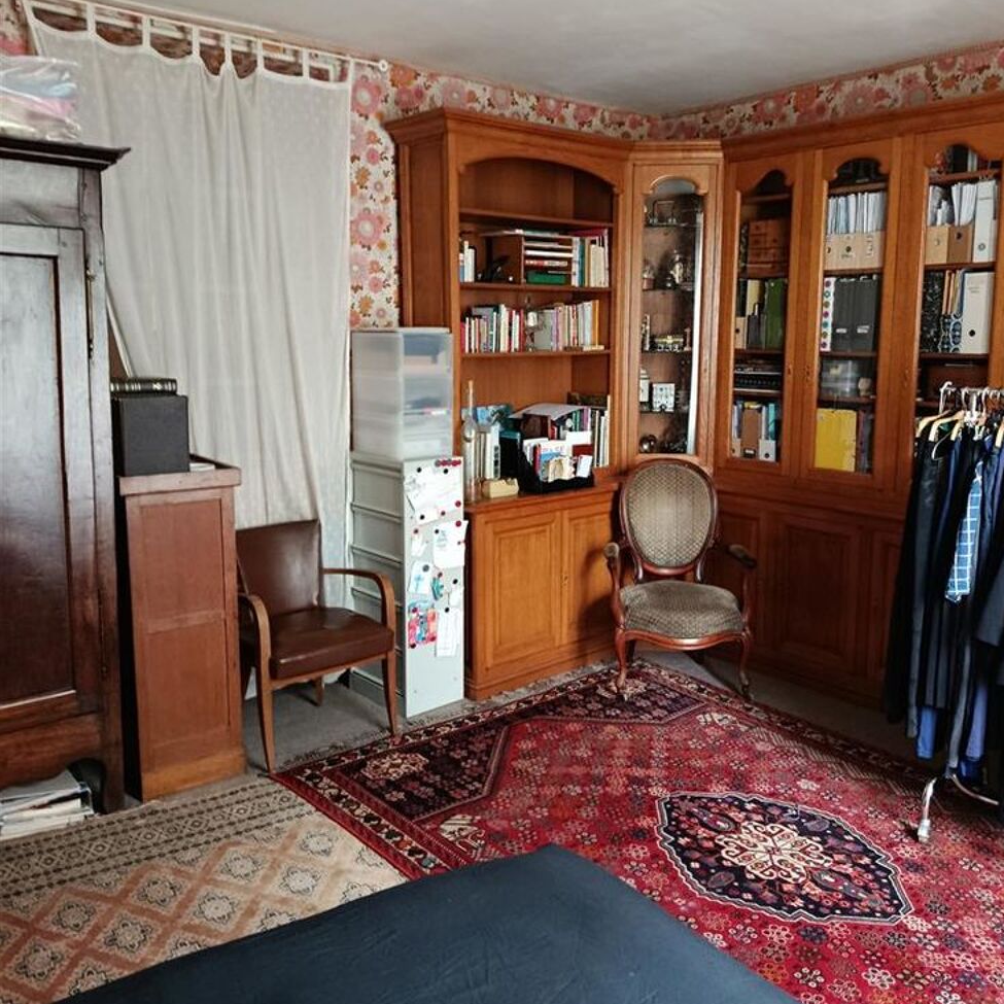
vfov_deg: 55.6
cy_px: 470
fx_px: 952
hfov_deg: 55.6
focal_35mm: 29
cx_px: 514
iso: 2467
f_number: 1.7
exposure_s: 1/25
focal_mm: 5.24
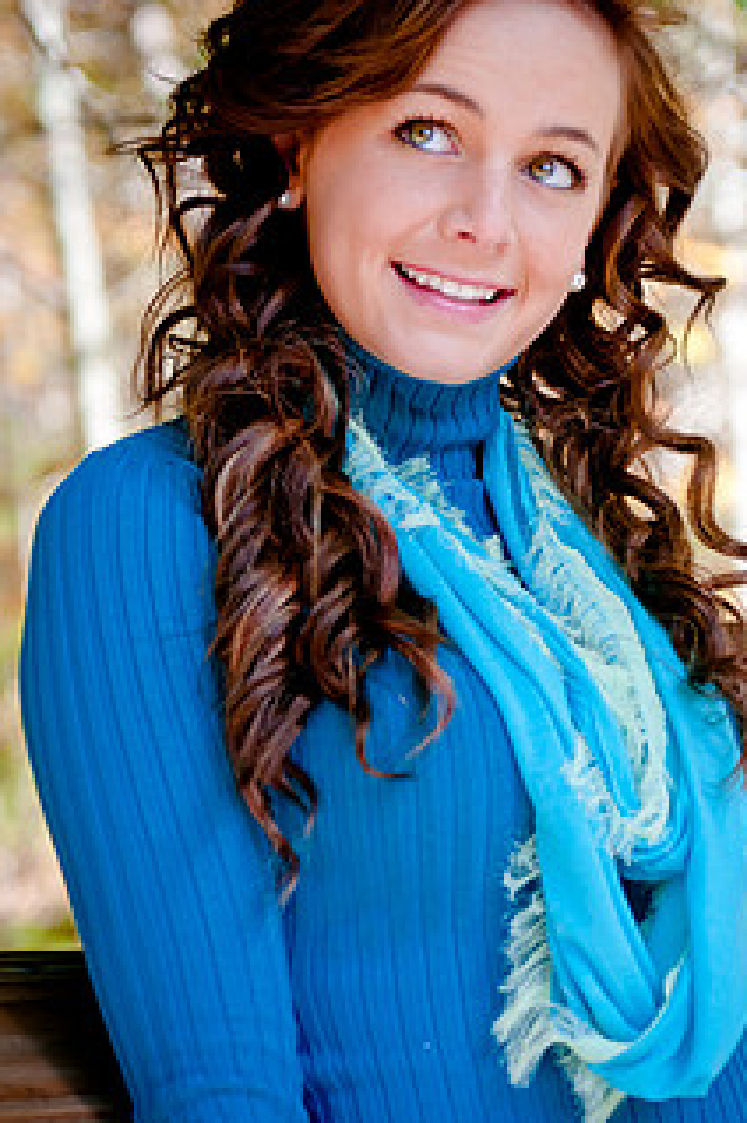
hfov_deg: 10.8
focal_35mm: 127
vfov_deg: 16.2
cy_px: 556
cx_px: 495
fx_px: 3961
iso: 200
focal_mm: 60
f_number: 3.2
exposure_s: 1/320
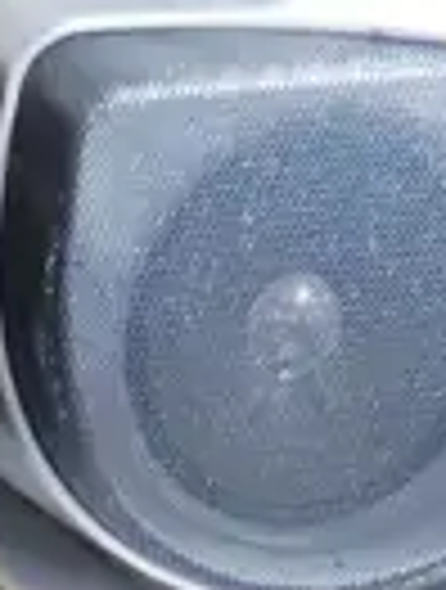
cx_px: -1041
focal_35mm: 296
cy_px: 2117
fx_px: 5060
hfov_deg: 4.8
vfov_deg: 5.9
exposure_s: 1/60
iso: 1600
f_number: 5
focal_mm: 19
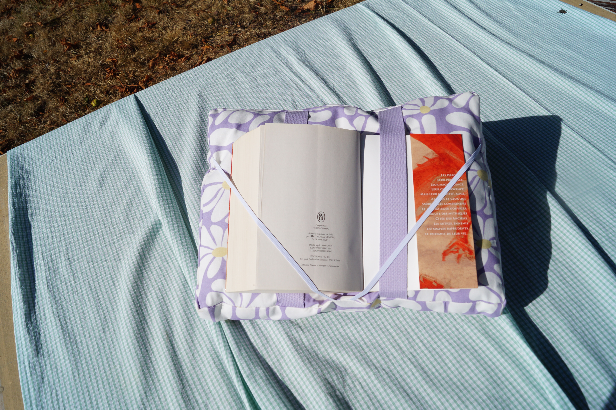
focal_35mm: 27
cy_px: 205
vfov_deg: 47.9
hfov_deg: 67.4
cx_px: 308
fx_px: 462
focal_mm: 18
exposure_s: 1/400
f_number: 10
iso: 100
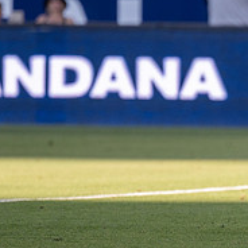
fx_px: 8251
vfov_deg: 1.7
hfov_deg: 1.7
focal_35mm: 1018
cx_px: 306
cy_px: 140
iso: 140
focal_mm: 200
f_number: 2.8
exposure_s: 1/1000
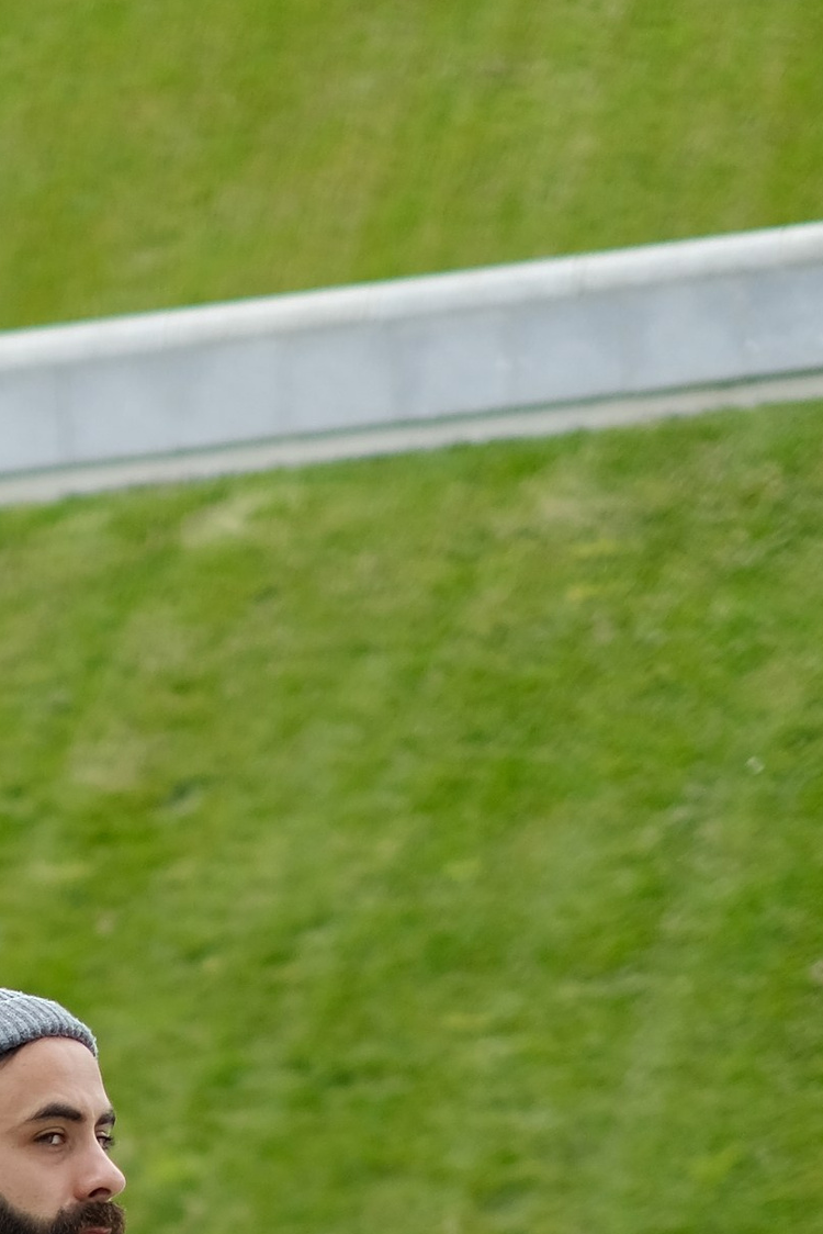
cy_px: 1725
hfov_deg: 7.5
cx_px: -161
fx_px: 6202
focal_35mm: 181
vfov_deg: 11.0
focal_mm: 35
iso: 200
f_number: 1.4
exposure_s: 1/2000
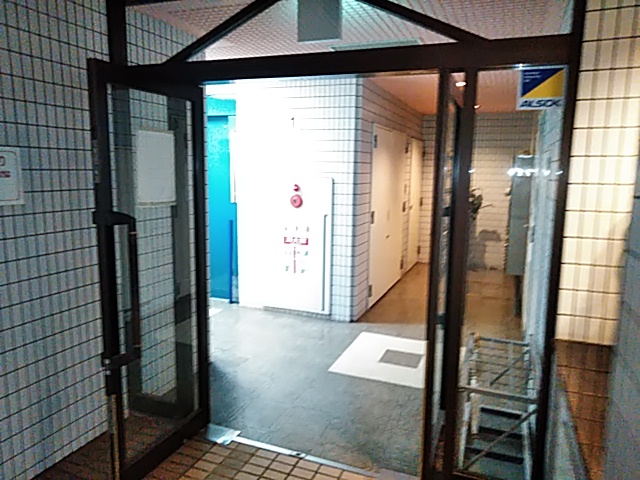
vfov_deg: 51.4
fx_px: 499
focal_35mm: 27
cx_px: 320
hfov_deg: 65.3
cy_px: 240
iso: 1089
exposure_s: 1/30
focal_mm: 3.46
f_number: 2.2
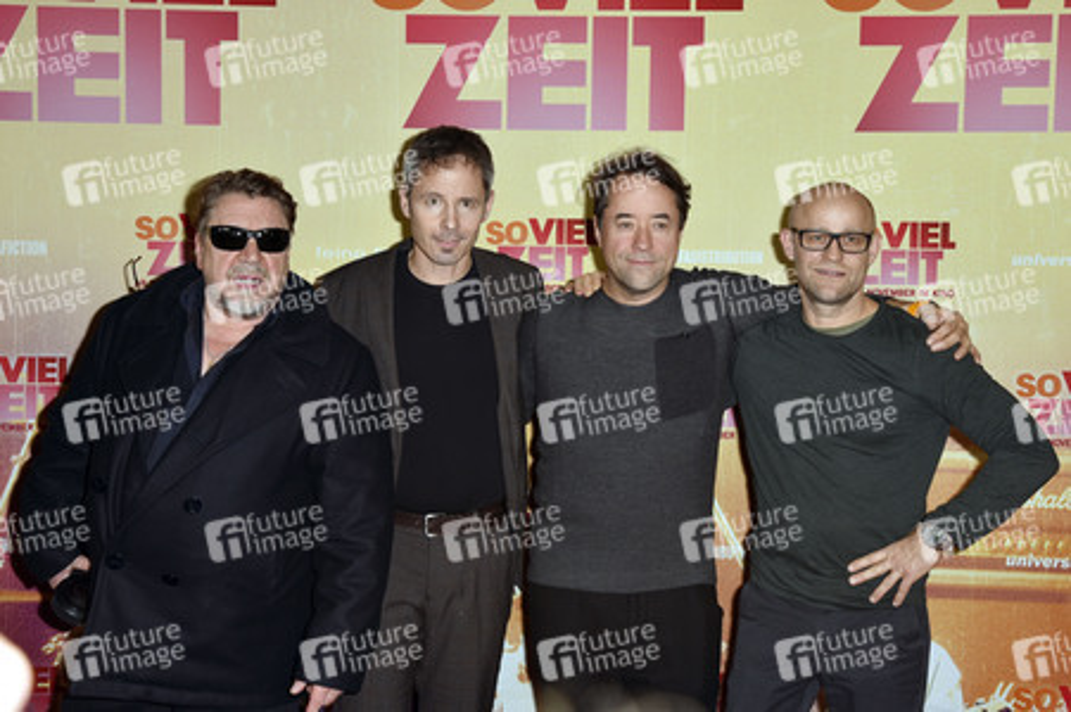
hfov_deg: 36.3
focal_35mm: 55
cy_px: 356
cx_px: 536
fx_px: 1635
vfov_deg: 24.6
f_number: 6.3
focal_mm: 55
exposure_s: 1/125
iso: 320
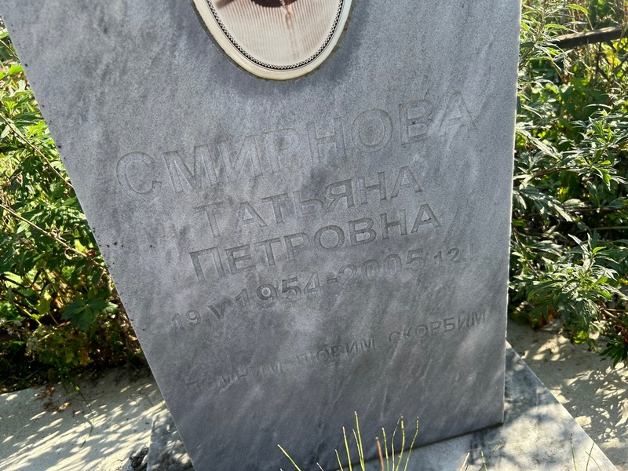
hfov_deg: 67.3
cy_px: 236
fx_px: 472
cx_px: 314
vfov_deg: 53.1
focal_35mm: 26
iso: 50
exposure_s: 1/840
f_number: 1.5
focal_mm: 5.7
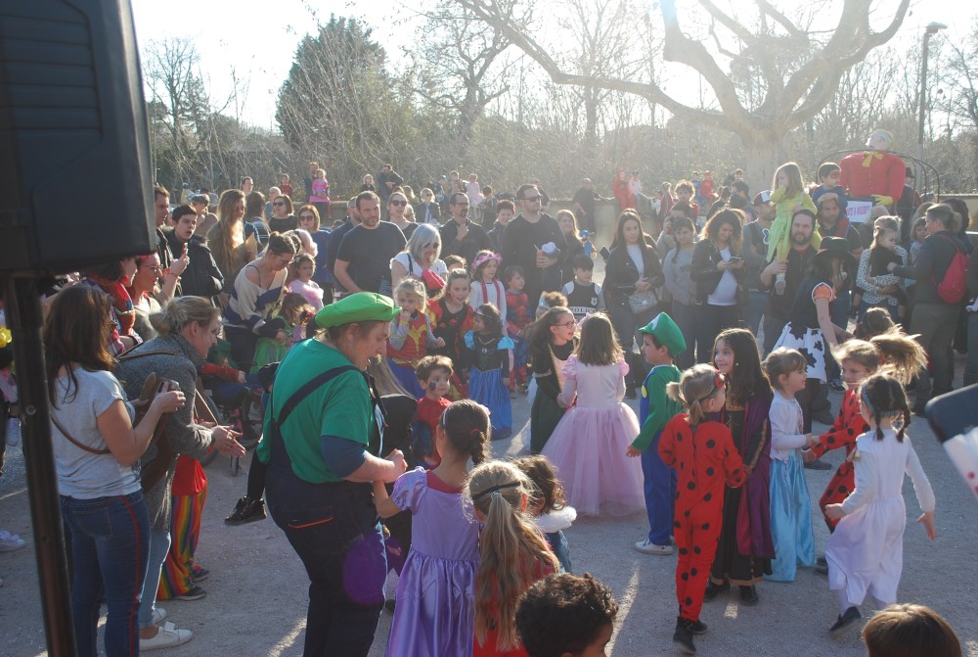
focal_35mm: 36
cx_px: 489
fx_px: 980
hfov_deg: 53.0
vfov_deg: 37.0
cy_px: 328
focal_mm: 24
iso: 110
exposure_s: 1/125
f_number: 5.6
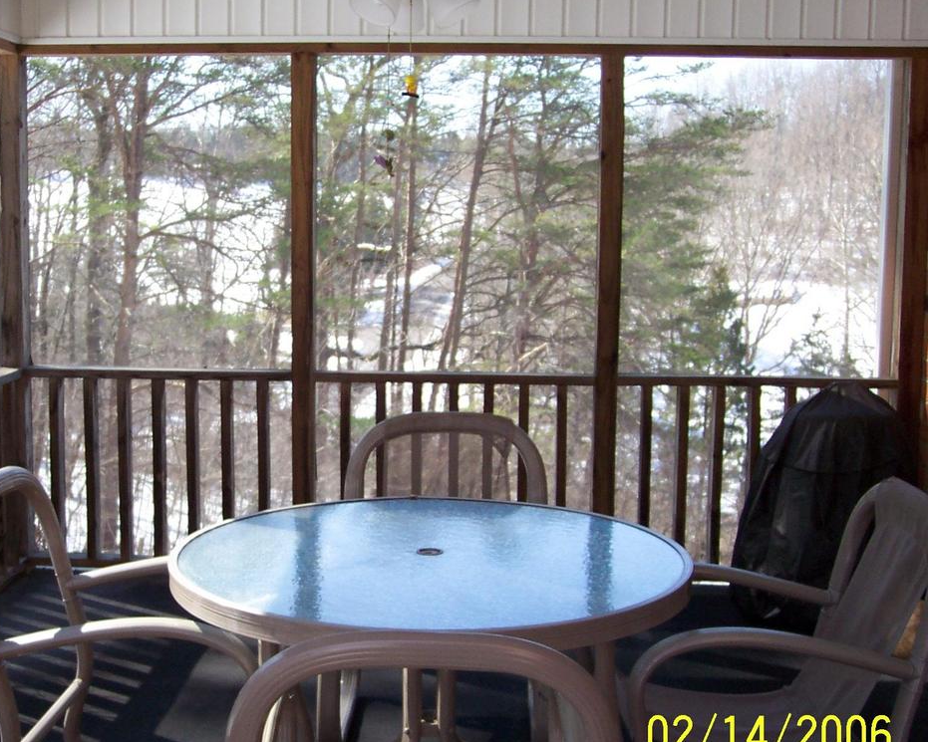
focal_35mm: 49
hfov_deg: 37.9
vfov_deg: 30.8
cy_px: 373
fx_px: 1346
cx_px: 386
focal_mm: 8
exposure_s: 1/350
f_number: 2.8
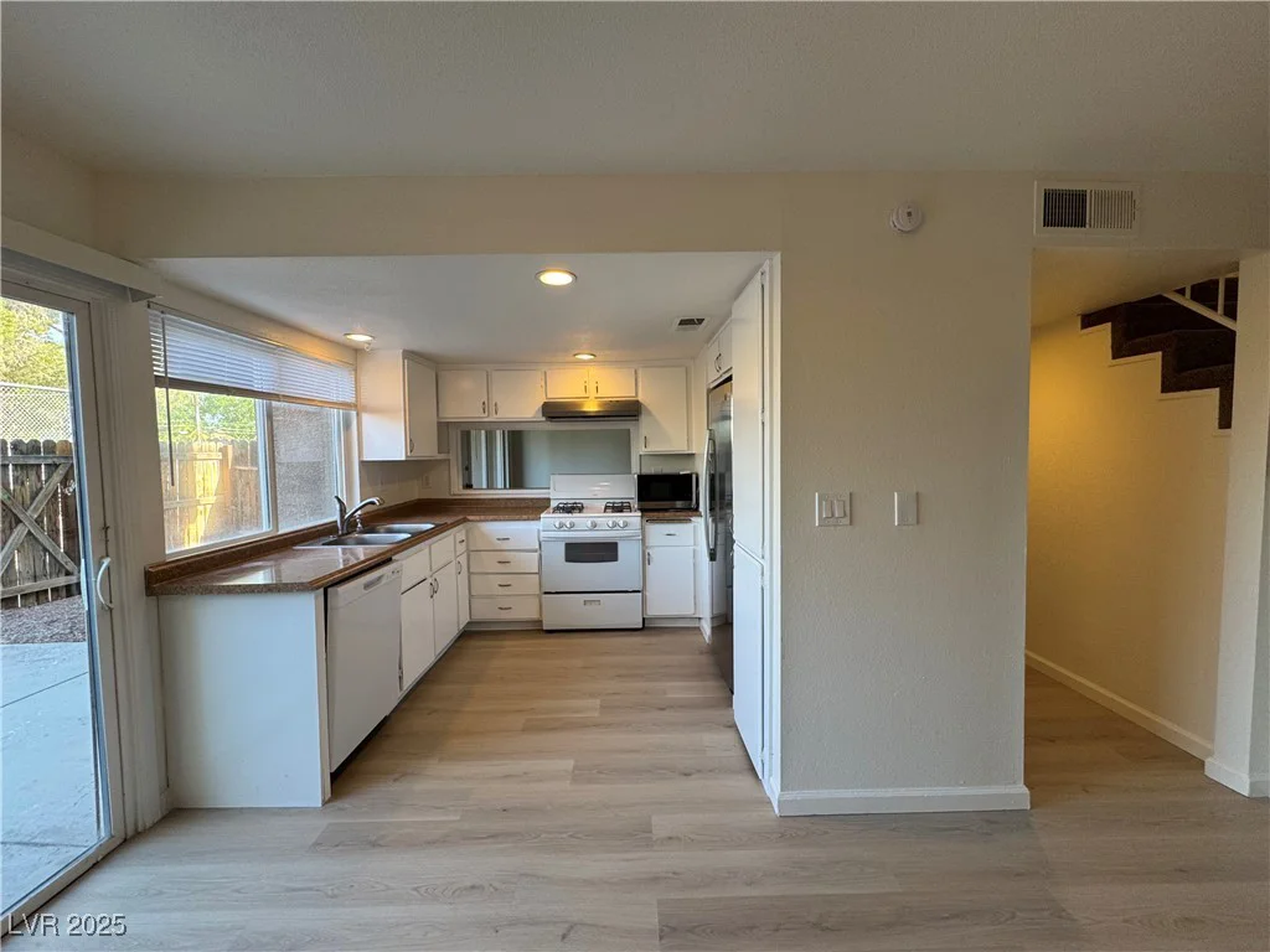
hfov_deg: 102.1
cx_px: 635
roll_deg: +0.6
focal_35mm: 14
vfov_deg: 85.7
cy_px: 476
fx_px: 514
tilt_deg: -3.5
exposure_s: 1/120
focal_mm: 2.22
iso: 125
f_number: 2.2
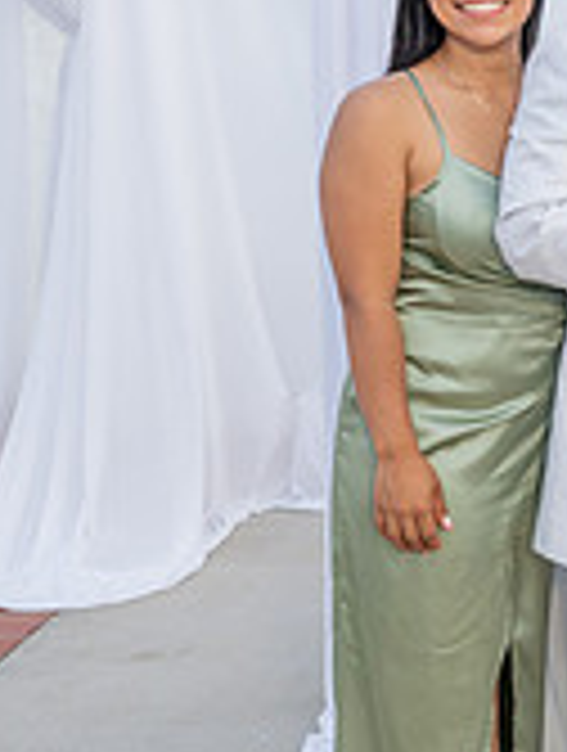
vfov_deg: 24.4
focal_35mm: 80
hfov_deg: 16.1
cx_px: 968
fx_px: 1741
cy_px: 399
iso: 200
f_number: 5.6
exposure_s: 1/125
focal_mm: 24
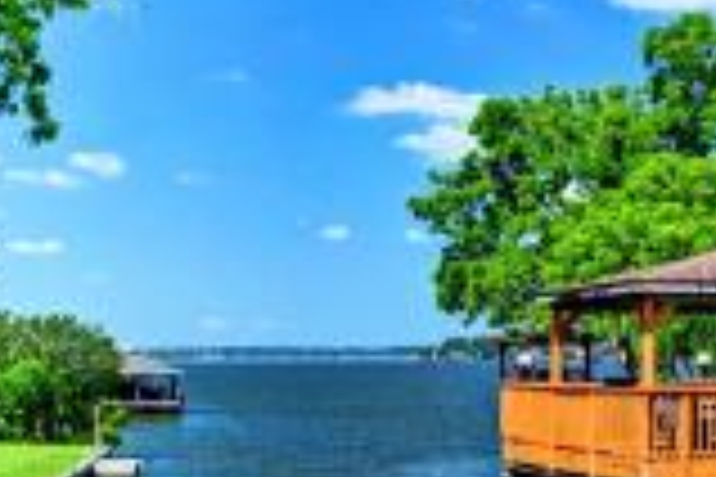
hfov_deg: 23.4
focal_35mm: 85
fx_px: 1690
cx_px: 628
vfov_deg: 16.0
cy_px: 360
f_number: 8
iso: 400
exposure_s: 1/500
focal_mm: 30
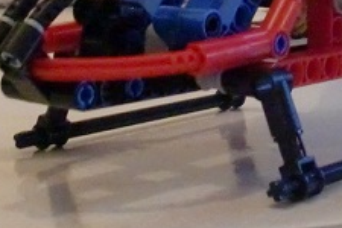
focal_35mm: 128
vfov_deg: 10.5
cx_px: 269
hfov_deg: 15.9
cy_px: -56
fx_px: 1216
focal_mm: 6.3
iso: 1250
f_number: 2.8
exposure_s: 1/60
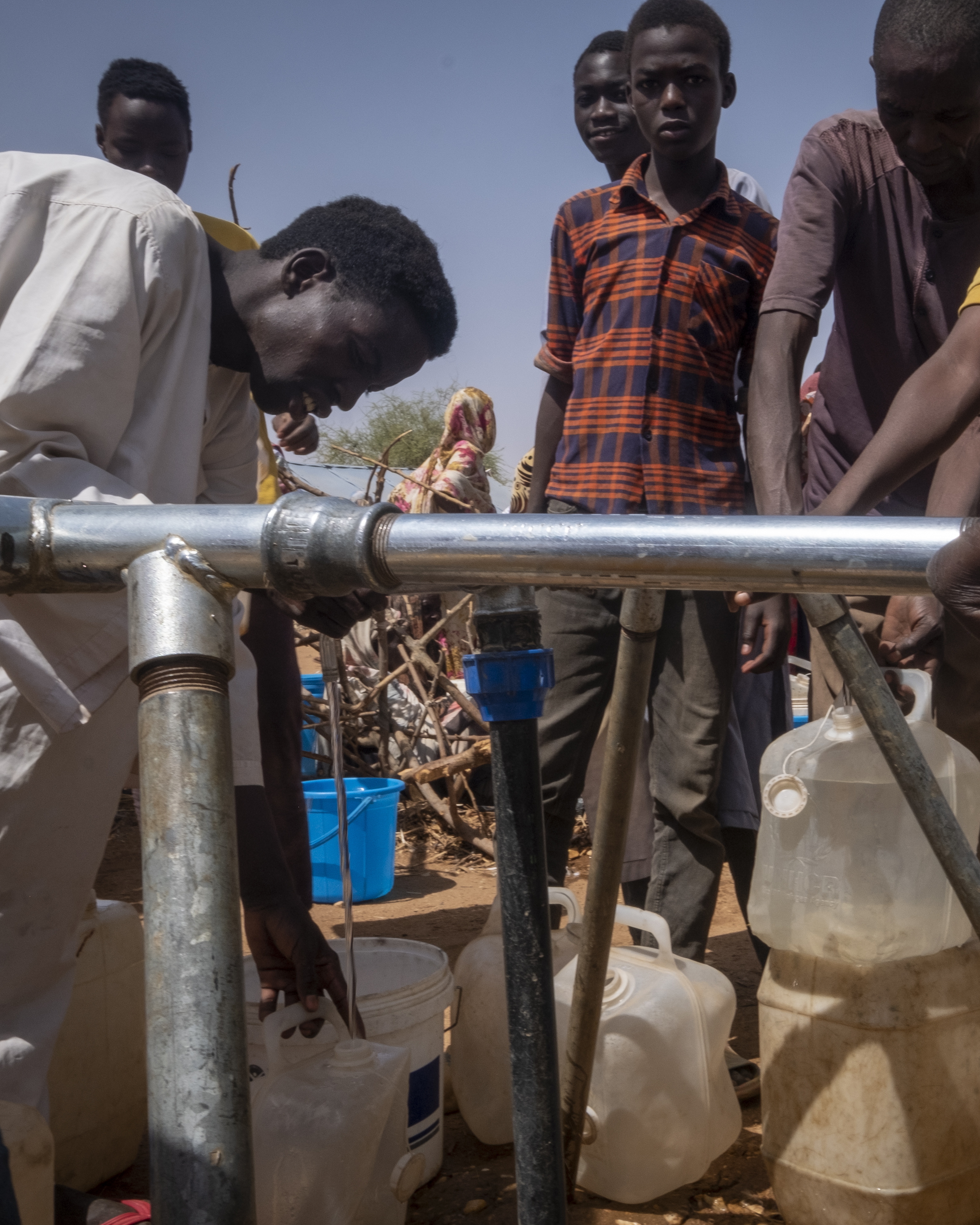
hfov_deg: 35.3
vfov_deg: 44.8
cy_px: 614
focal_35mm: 41
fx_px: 1487
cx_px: 783
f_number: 22
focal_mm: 19.1
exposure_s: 1/125
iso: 200
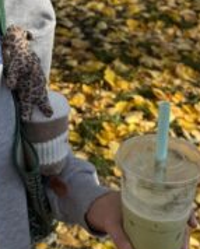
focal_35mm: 105
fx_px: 775
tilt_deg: -25.2
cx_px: -45
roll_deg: -2.4
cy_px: 64
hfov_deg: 14.2
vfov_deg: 18.1
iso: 80
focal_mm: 6.76
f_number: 1.78
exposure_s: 1/1395
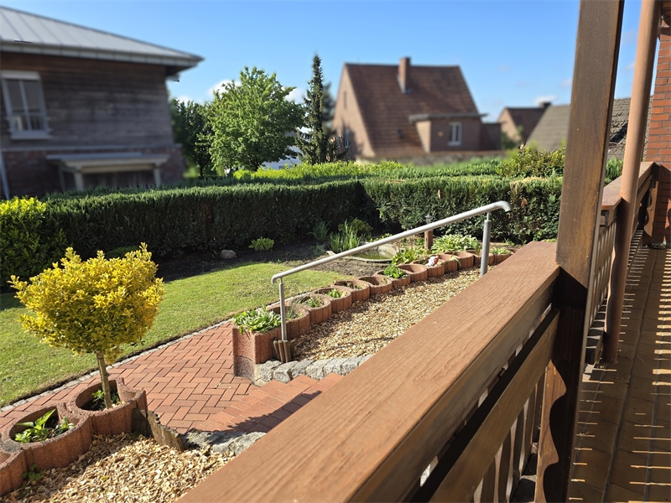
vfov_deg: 58.9
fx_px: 446
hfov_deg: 73.9
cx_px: 336
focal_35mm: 23
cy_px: 252
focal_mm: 6.3
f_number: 1.7
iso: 12
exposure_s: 1/393
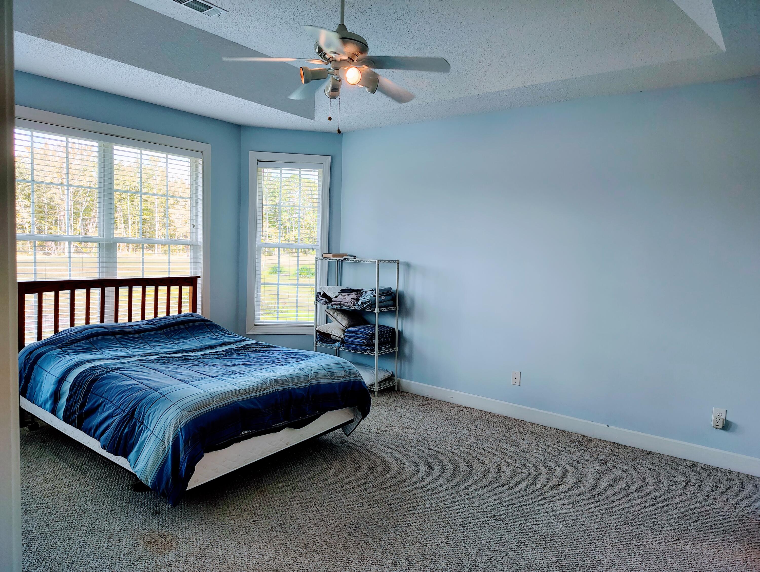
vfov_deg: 56.9
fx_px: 528
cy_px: 286
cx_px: 380
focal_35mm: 24
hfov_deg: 71.5
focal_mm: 5.56
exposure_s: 1/120
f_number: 1.8
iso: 431
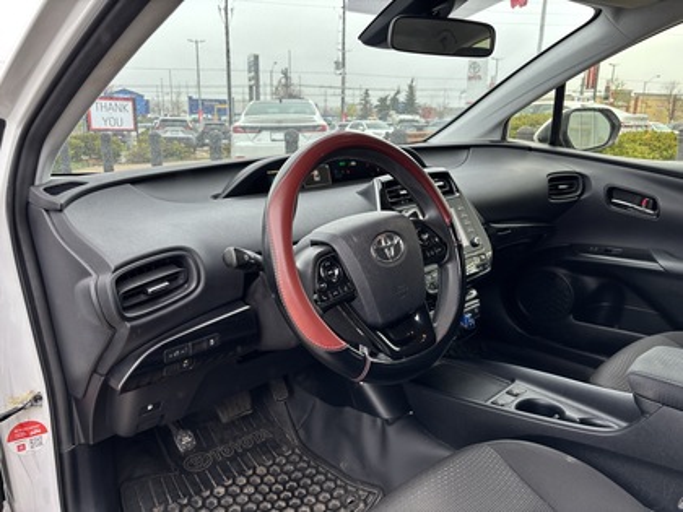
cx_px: 342
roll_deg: -2.1
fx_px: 513
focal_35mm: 26
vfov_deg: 53.1
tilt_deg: -15.5
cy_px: 256
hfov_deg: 67.3
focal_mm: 5.96
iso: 50
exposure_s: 1/121
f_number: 1.6
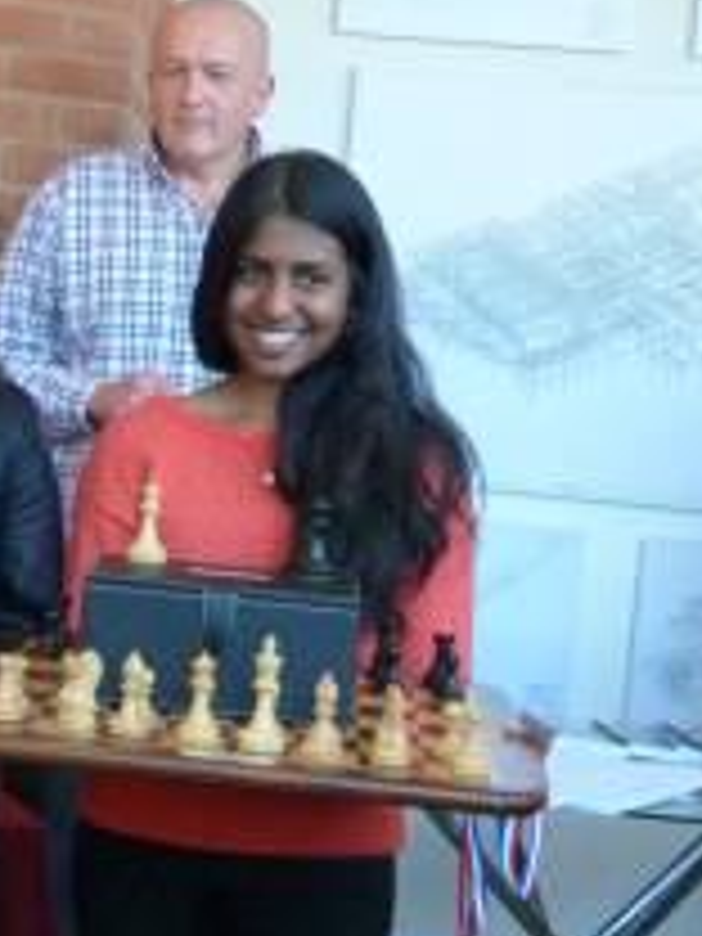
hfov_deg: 17.0
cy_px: 410
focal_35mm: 84
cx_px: -54
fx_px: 2271
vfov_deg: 23.3
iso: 800
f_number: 3.2
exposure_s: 1/200
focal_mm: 9
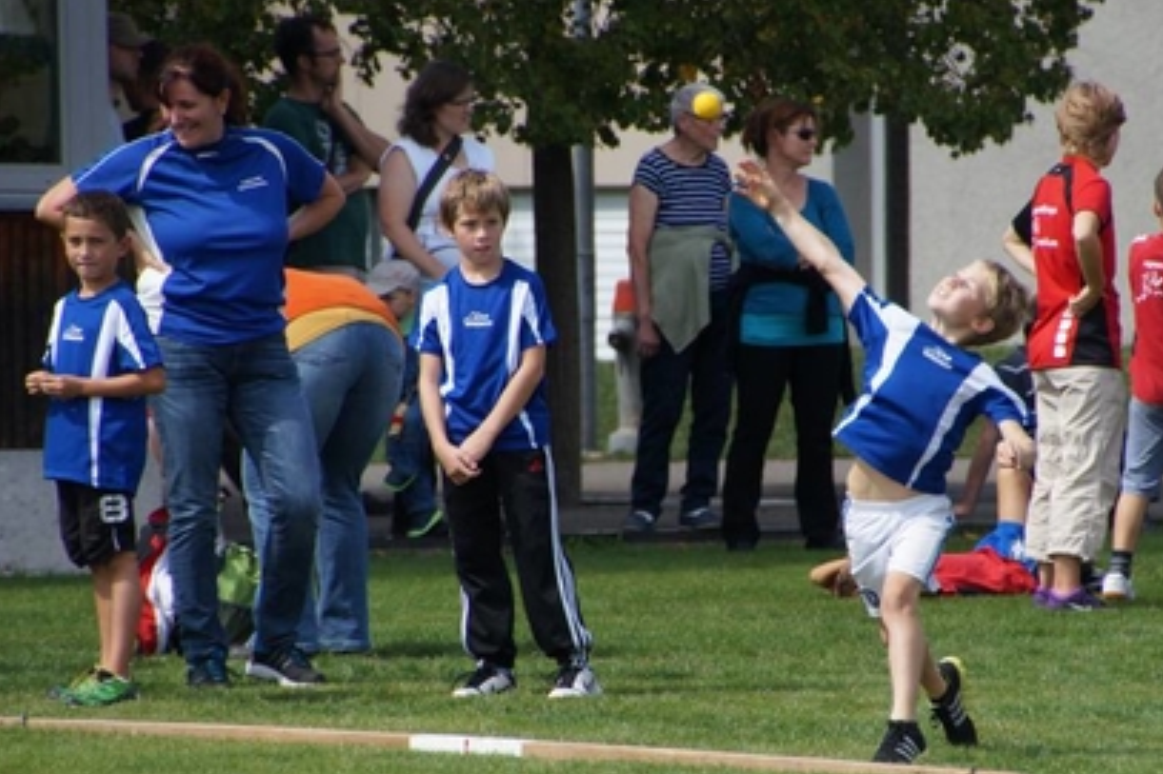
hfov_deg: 3.7
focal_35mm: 557
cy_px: 453
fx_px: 17986
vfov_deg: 2.5
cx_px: 706
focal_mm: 280
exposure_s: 1/2000
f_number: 6.3
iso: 640
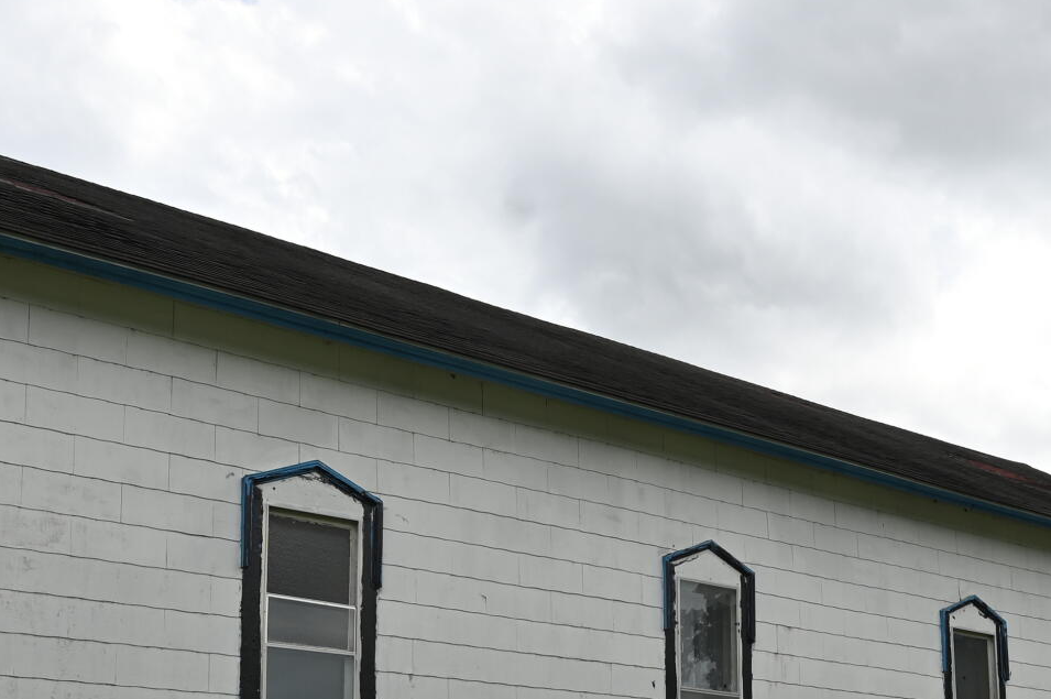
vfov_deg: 28.0
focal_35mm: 44
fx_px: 1283
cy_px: 749
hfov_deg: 44.4
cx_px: 609
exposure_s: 1/400
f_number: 7.1
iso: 100
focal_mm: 14
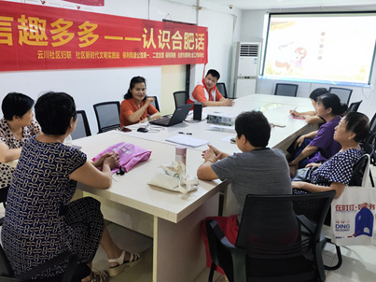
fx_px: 337
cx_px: 168
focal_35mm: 31
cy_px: 136
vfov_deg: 45.4
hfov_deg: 58.2
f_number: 1.79
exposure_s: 1/25
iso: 284
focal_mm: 4.71
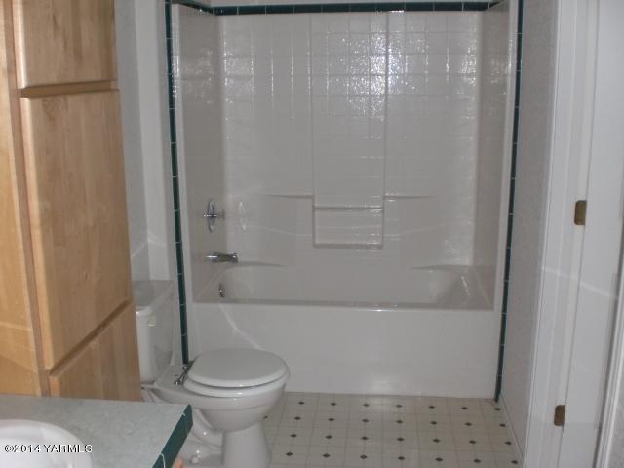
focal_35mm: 38
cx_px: 312
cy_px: 234
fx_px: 685
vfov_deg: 37.7
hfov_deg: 49.0
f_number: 3.1
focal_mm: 6.3
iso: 200
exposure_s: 1/60
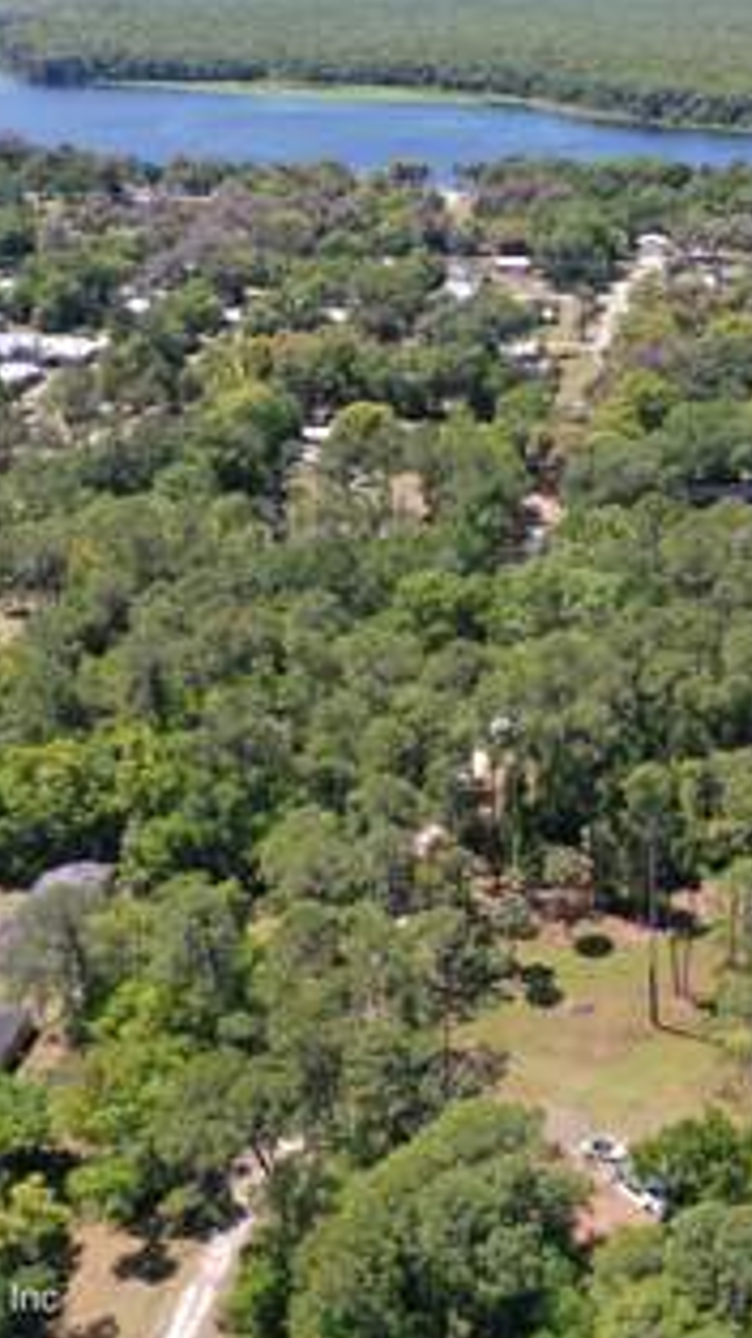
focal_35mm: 45
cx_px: 731
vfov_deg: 45.5
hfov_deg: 25.4
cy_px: 675
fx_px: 1596
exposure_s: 1/50
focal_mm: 10.26
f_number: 3.2
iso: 100
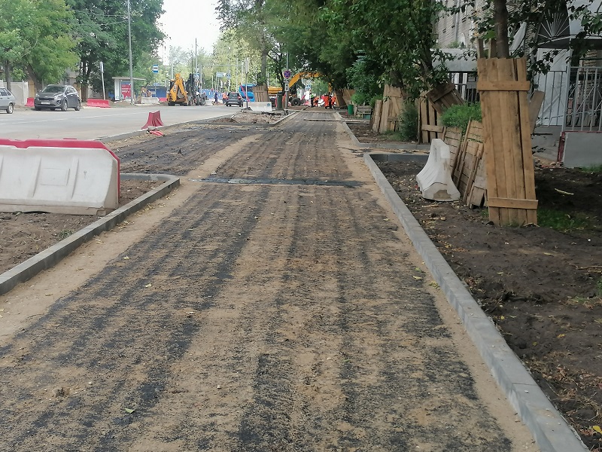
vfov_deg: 33.6
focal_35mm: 43
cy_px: 226
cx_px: 301
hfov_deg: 43.9
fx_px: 748
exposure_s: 1/335
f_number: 1.8
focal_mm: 5.3
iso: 50
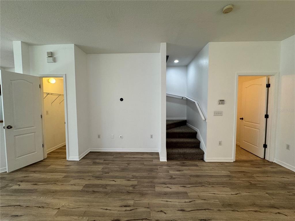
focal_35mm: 14
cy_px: 110
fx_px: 119
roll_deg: +0.6
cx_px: 148
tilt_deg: -3.1
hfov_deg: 102.1
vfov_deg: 85.7
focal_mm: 2.22
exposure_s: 1/120
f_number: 2.2
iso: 160
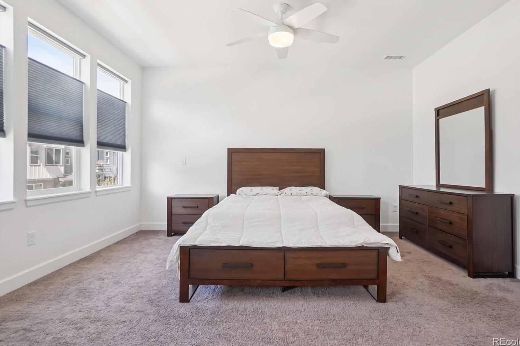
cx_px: 274
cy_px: 166
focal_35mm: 19
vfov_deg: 64.5
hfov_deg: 86.8
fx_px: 274
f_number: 8
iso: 400
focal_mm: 12
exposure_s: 1/30
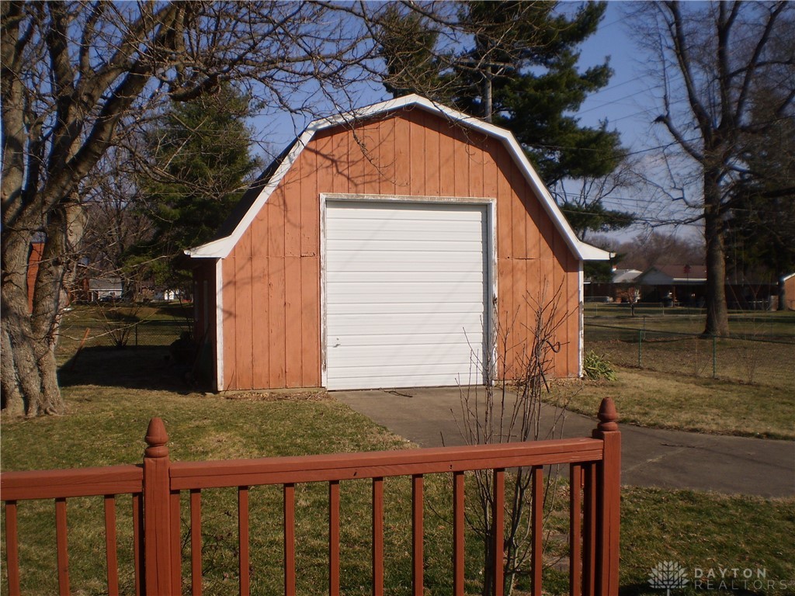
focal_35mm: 36
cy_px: 298
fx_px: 827
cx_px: 398
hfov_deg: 51.4
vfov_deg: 39.7
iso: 64
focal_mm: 6.3
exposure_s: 1/1250
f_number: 4.6
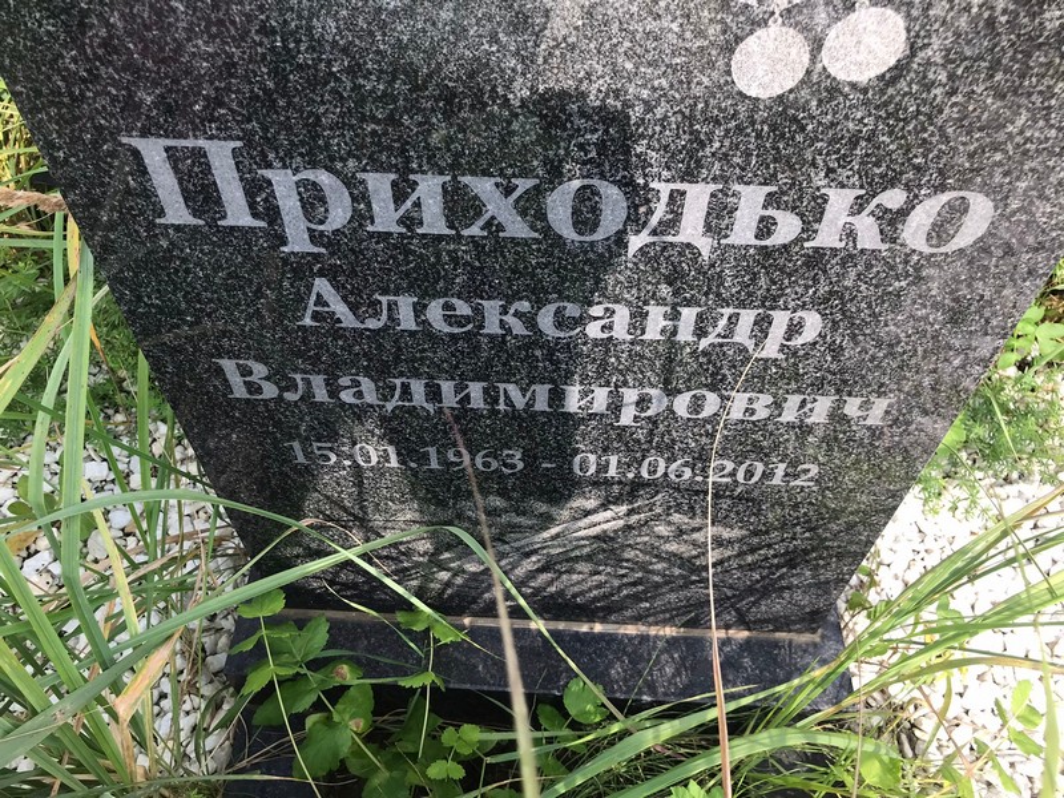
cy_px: 399
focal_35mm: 28
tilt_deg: -52.2
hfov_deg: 63.4
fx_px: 861
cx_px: 532
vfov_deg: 49.7
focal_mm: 3.99
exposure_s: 1/451
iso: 20
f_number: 1.8
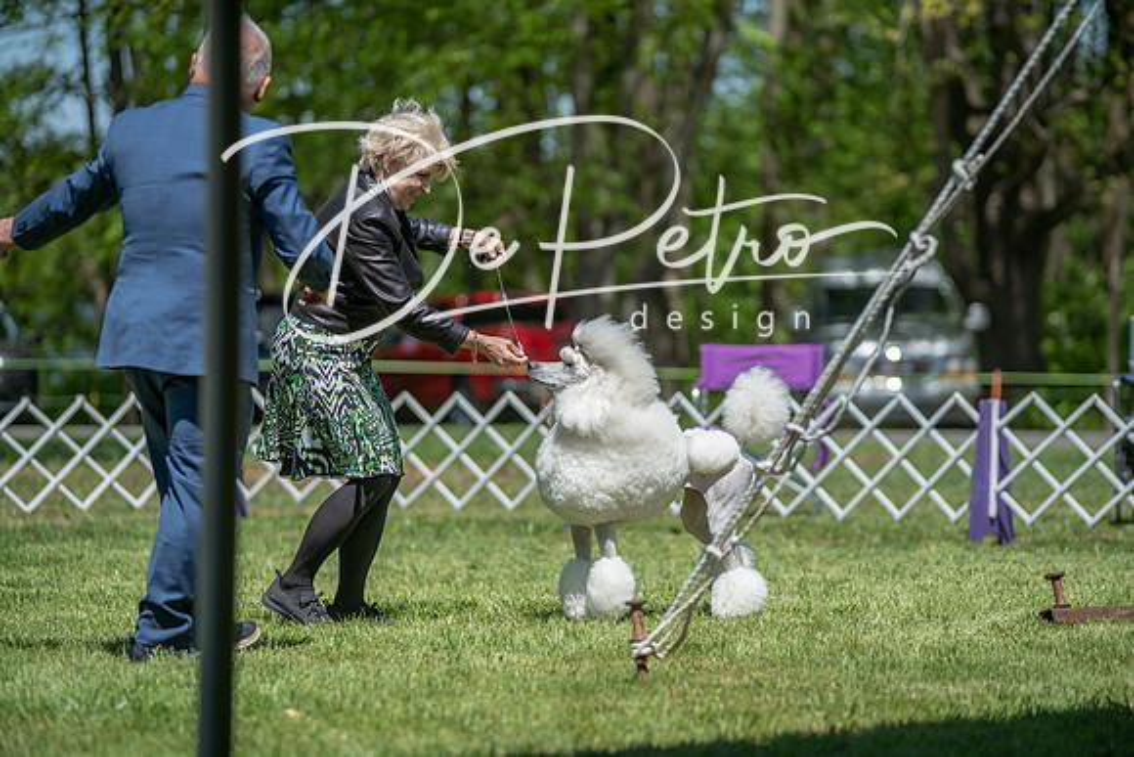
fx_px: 4726
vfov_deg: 9.2
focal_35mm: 150
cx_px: 567
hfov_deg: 13.7
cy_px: 378
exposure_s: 1/1000
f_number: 3.2
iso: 100
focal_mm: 150
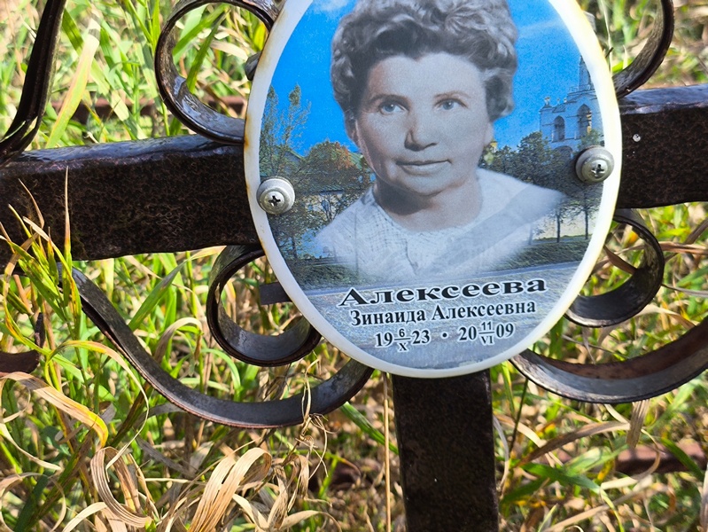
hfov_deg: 38.2
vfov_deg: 29.1
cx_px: 354
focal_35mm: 50
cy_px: 266
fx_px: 1023
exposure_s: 1/523
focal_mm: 4.71
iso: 50
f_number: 1.7
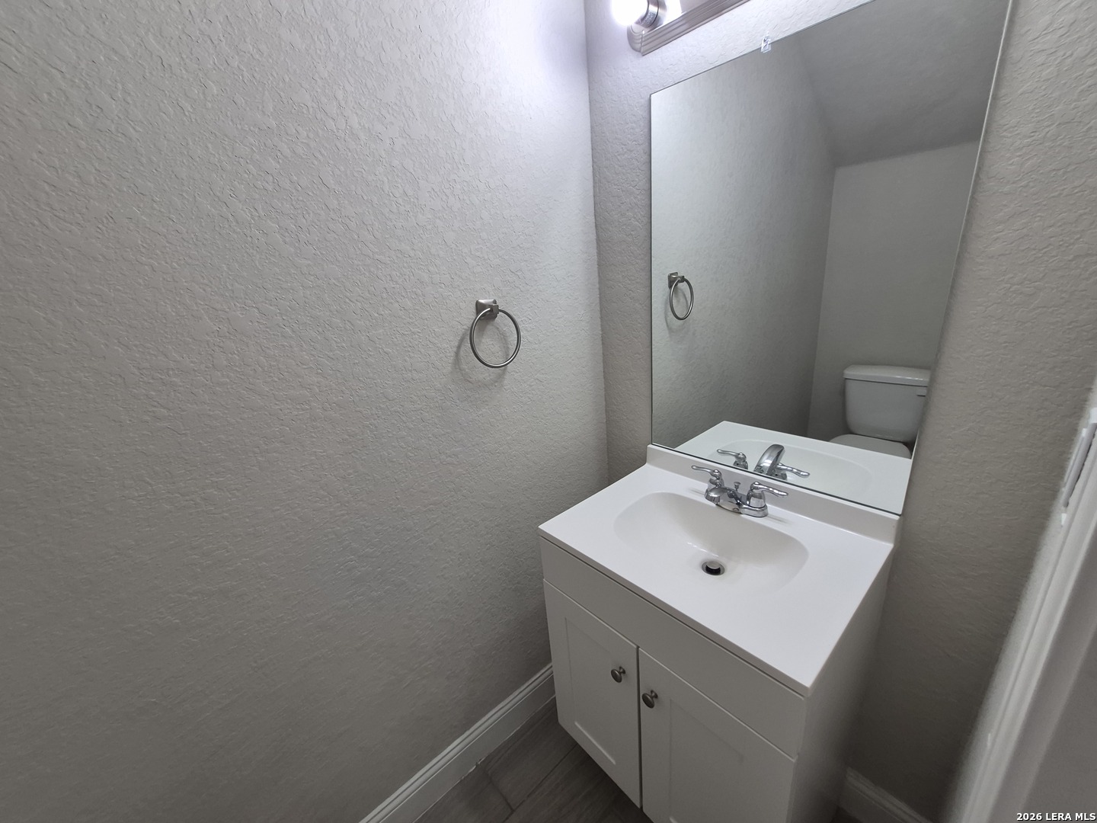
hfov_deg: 106.2
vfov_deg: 89.9
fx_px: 412
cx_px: 548
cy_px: 412
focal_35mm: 13
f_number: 2.2
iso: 64
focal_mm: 1.74
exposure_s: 1/60
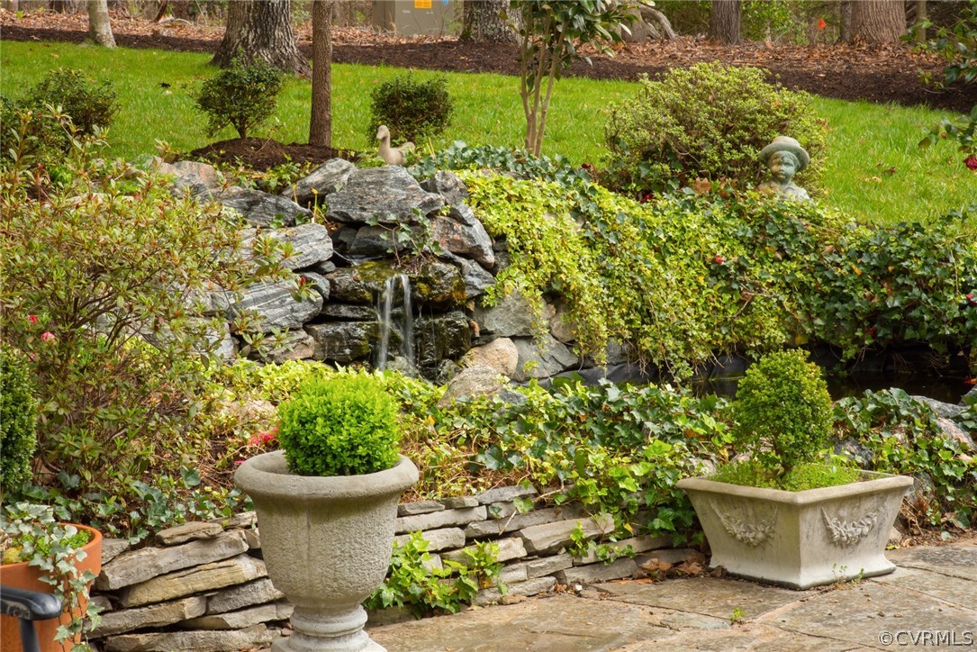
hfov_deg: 21.5
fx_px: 2579
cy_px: 326
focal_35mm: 95
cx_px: 488
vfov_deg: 14.4
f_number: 22
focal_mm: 95
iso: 100
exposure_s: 1/5
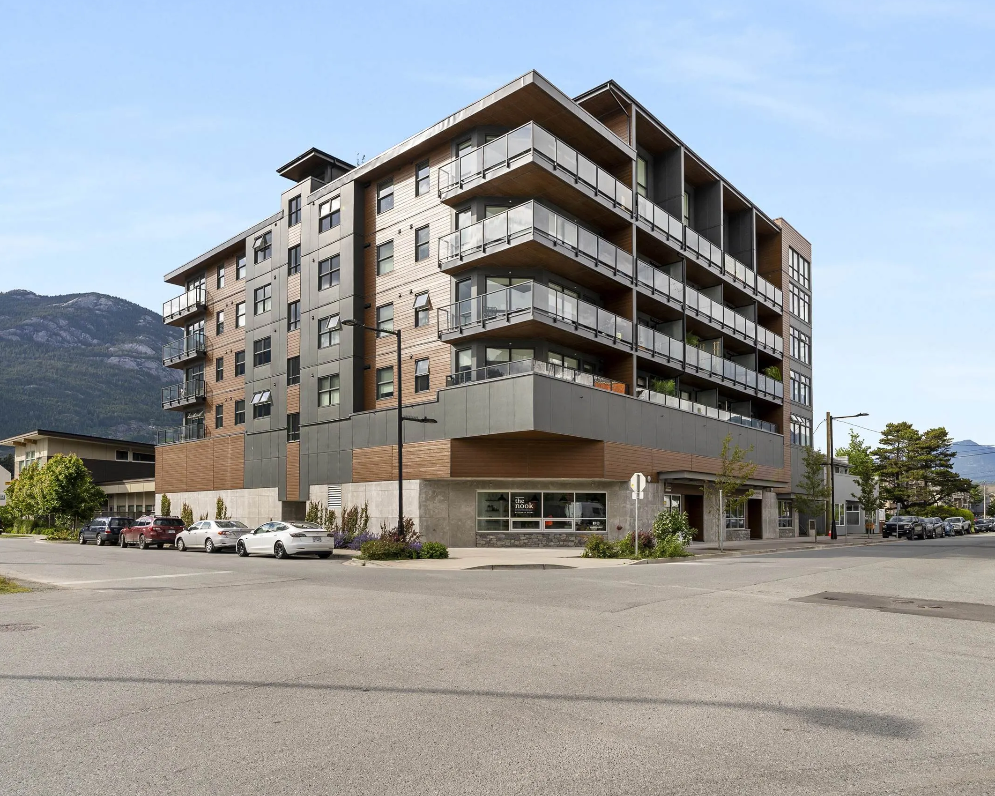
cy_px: 320
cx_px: 546
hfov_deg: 83.1
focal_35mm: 19
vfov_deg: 70.2
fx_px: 559
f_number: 8
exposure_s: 1/250
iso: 100
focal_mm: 14
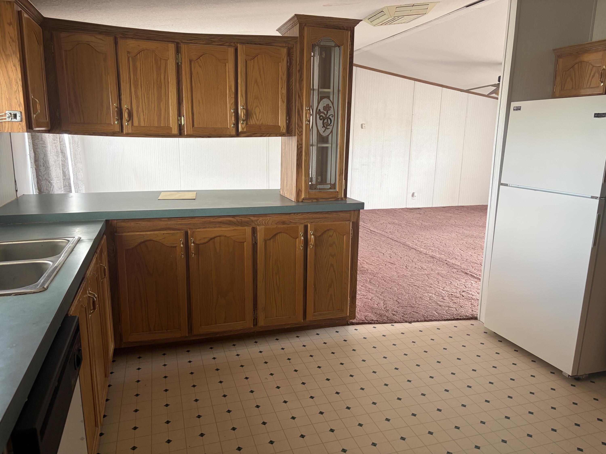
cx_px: 303
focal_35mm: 26
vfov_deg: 53.1
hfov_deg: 67.3
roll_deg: -0.3
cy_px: 227
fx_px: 455
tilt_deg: -11.3
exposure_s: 1/60
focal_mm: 5.96
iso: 160
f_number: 1.6
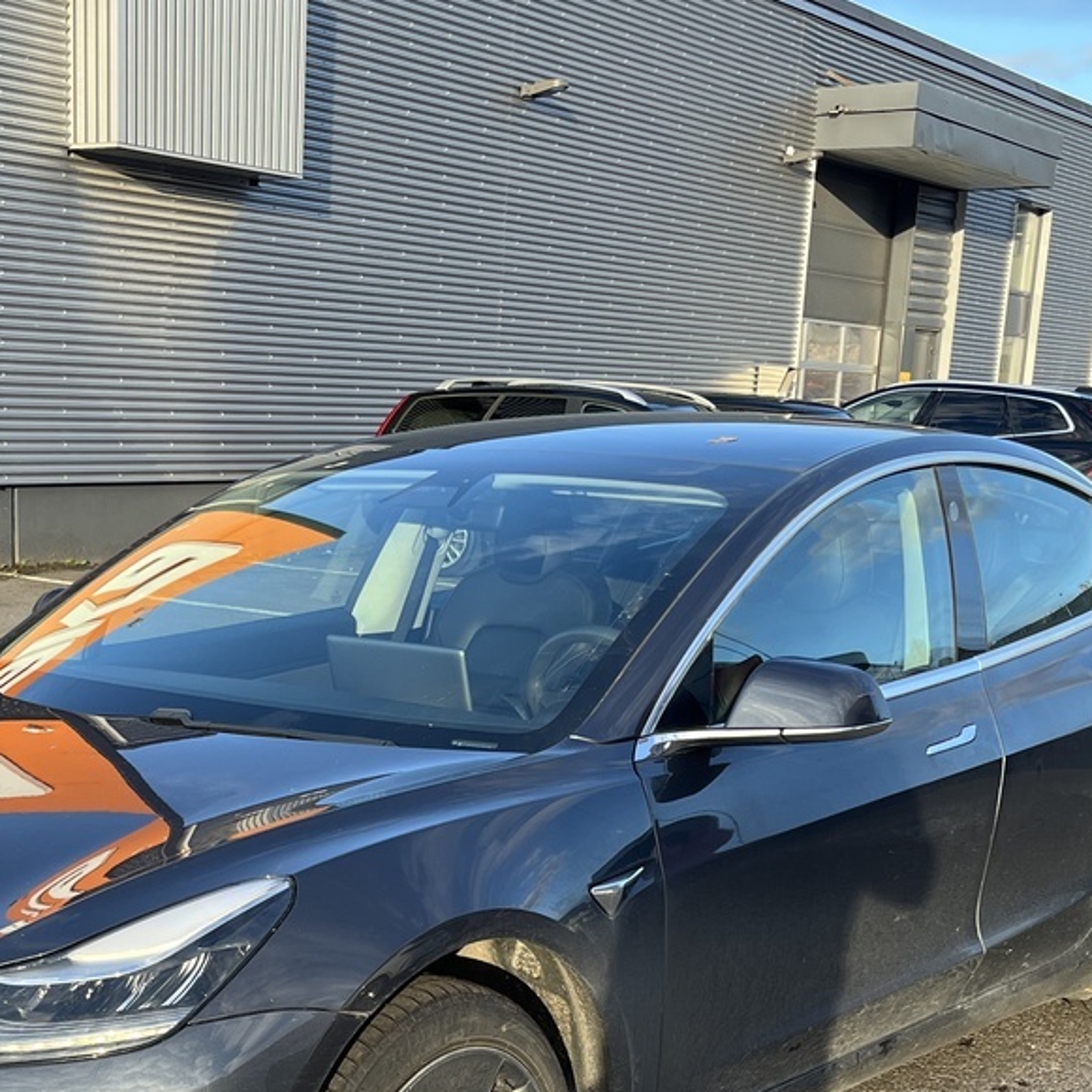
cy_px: 955
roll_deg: -1.5
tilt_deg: -15.9
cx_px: 325
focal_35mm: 57
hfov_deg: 29.7
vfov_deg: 29.0
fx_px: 2034
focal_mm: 5.1
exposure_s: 1/550
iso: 50
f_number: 1.6
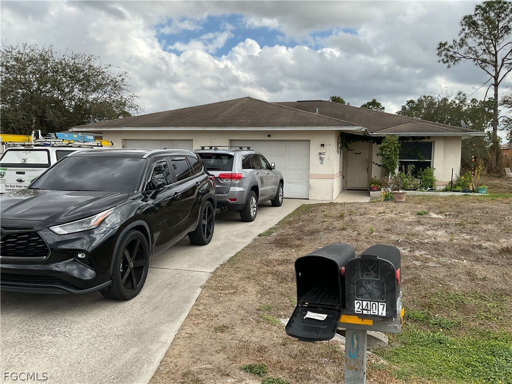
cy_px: 192
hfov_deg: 61.7
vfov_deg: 48.2
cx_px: 256
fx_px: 429
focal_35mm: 29
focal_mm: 3
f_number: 1.8
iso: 16
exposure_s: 1/1675
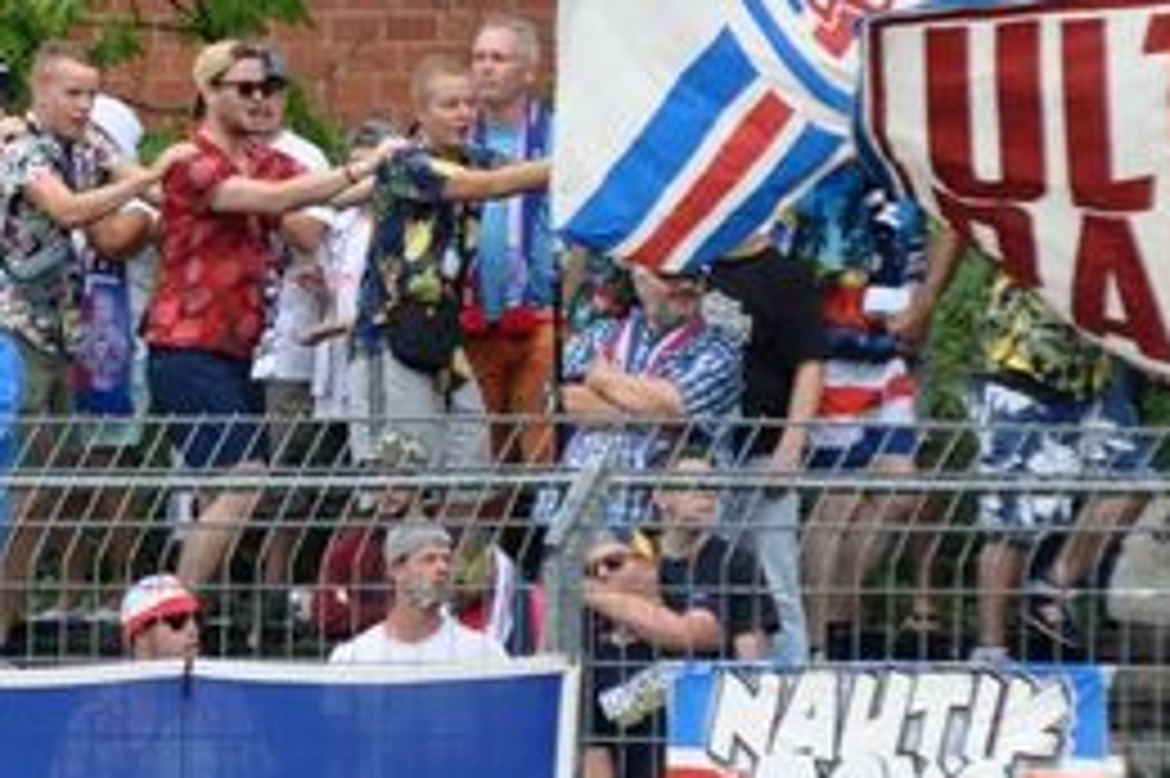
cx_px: -90
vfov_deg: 2.1
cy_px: 567
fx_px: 21371
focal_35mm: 658
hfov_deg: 3.1
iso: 800
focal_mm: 200
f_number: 3.5
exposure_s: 1/1000
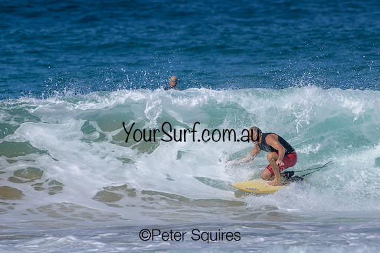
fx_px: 10558
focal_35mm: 1000
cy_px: 126
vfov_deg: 1.4
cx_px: 190
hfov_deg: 2.1
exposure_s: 1/2000
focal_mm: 1000
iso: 500
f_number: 11
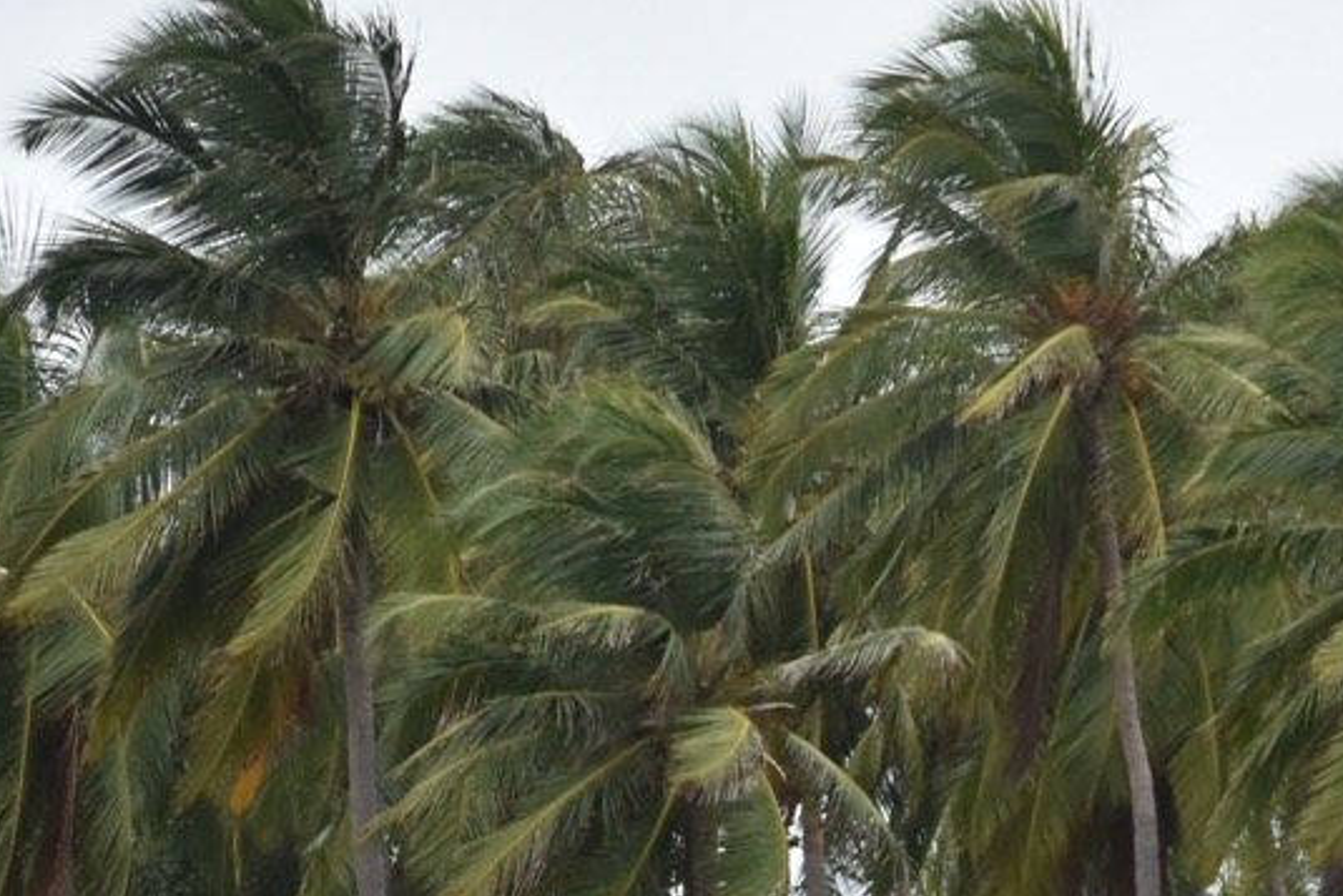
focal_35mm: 454
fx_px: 16940
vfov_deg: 3.0
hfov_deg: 4.5
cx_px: 1481
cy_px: 1260
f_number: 5.3
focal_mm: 90
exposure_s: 1/2500
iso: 640
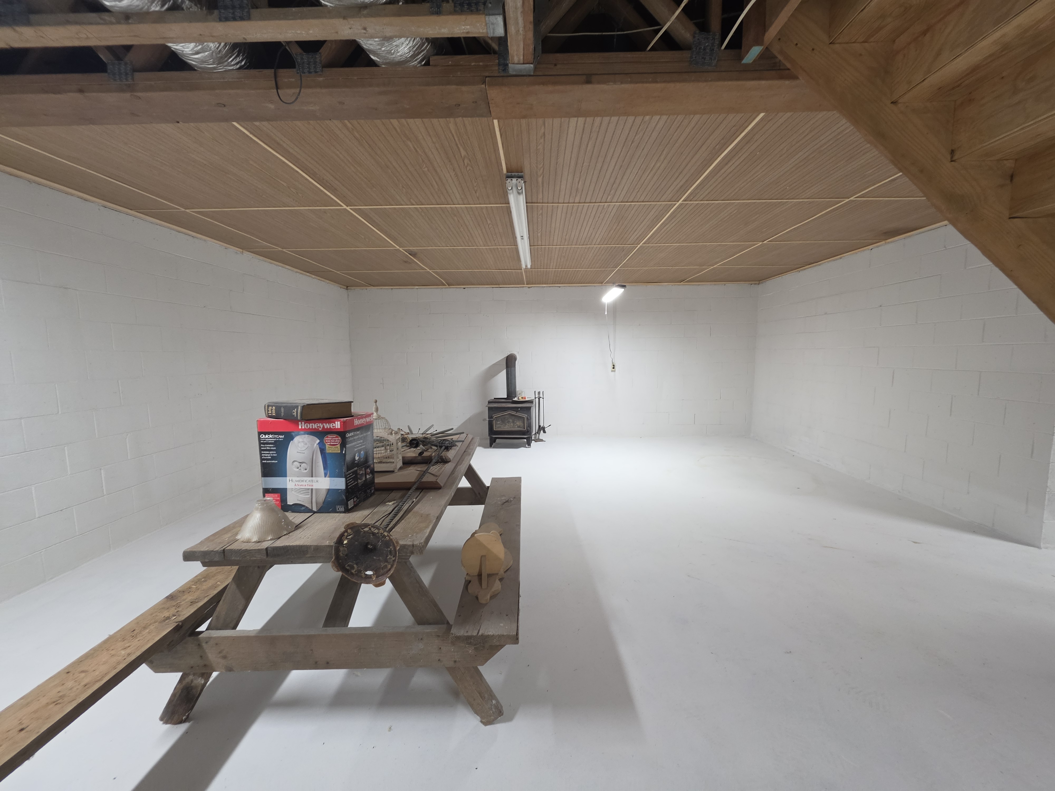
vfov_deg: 89.9
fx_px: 396
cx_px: 528
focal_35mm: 13
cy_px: 396
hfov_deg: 106.2
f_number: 1.9
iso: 160
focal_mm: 2.2
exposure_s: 1/60
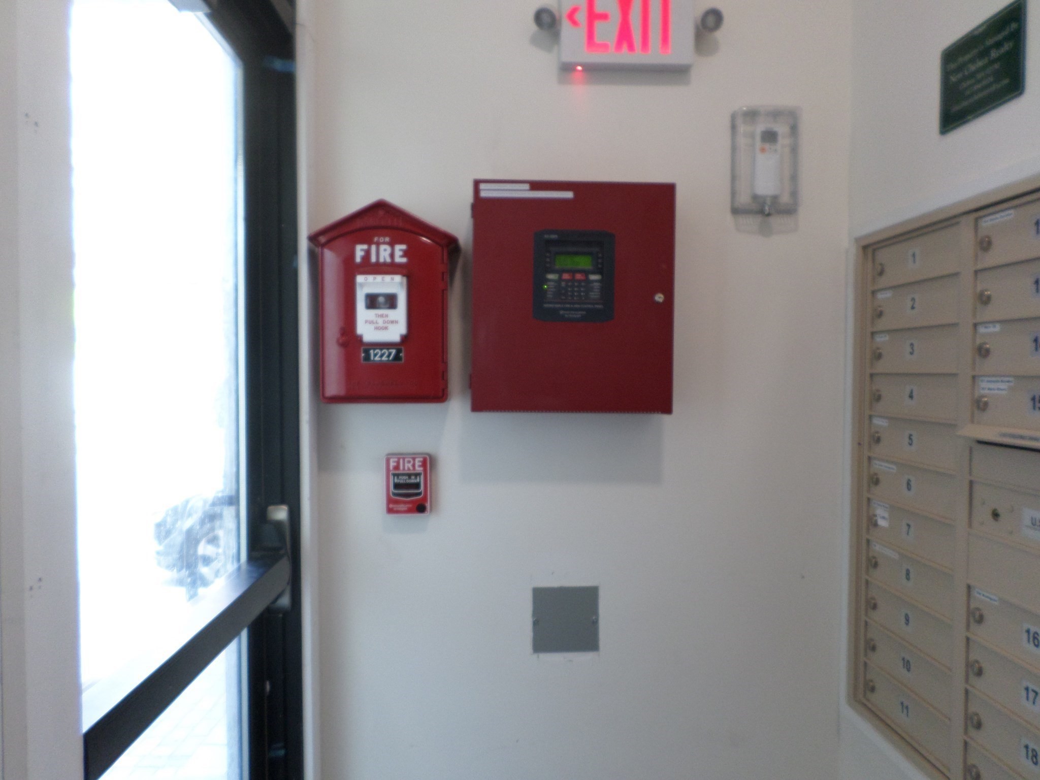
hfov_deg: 69.4
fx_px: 751
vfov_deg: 54.9
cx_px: 520
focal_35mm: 25
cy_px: 390
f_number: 2.5
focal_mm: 4.5
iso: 120
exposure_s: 1/30
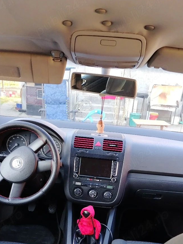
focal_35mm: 37
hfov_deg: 38.6
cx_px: 84
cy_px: 171
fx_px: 261
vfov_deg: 48.9
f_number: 1.75
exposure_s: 1/50
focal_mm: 5.25
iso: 375
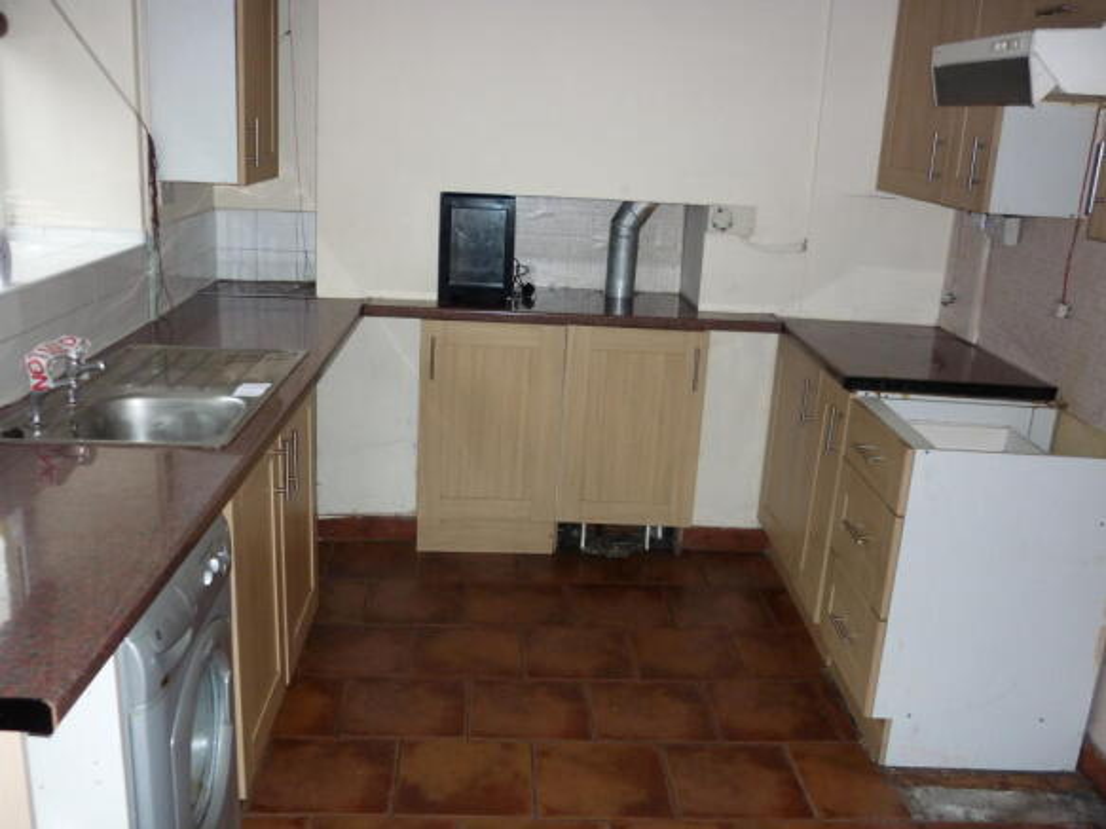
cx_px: 553
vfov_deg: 42.9
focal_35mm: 33
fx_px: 1054
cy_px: 414
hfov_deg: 55.4
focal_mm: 5.5
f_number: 2.8
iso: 200
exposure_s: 1/30
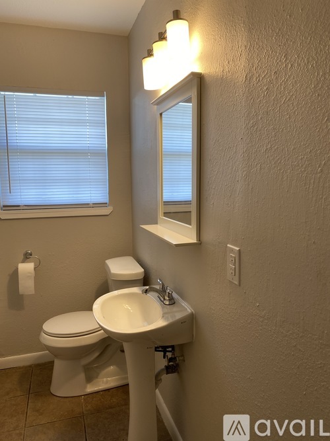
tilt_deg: -5.4
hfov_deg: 53.0
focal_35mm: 26
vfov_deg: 67.3
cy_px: 220
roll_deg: +0.1
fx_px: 331
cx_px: 165
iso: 64
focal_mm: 4.25
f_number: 1.8
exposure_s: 1/120
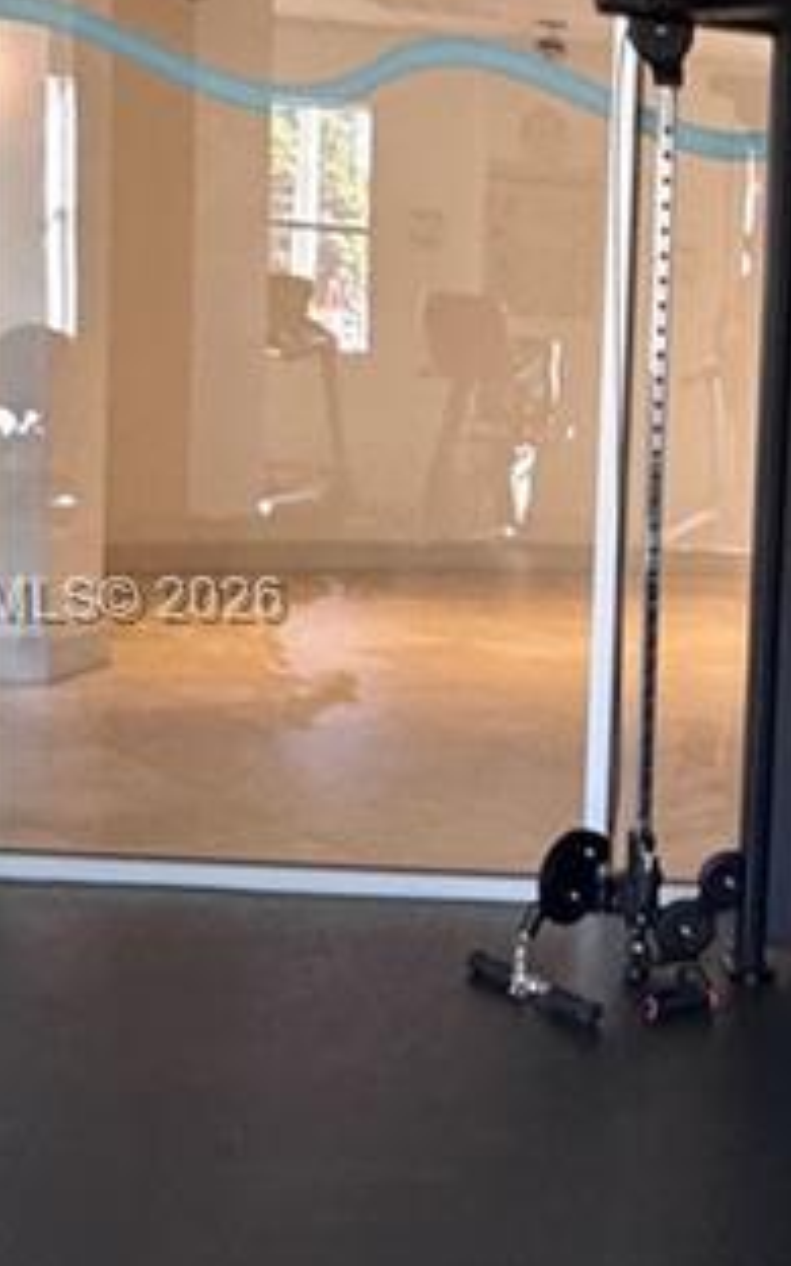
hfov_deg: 18.5
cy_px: 605
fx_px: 1966
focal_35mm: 57
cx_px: 1359
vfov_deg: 35.7
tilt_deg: -4.5
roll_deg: -4.6
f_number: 2.2
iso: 250
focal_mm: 2.22
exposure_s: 1/60
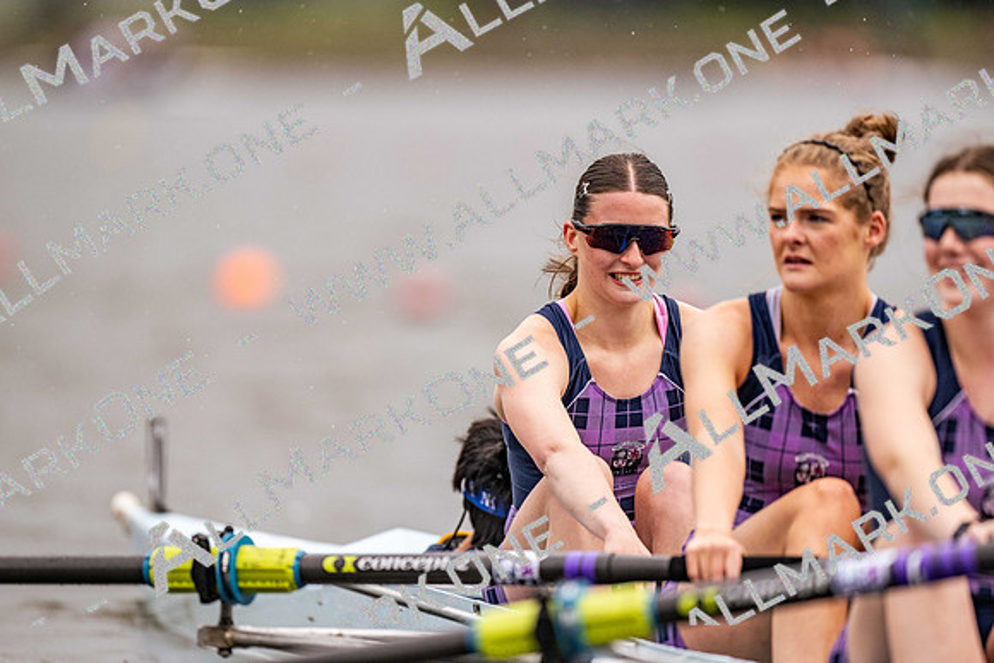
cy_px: 332
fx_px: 16570
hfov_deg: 3.4
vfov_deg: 2.3
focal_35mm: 600
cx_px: 497
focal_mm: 600
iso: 900
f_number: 4
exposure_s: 1/2500
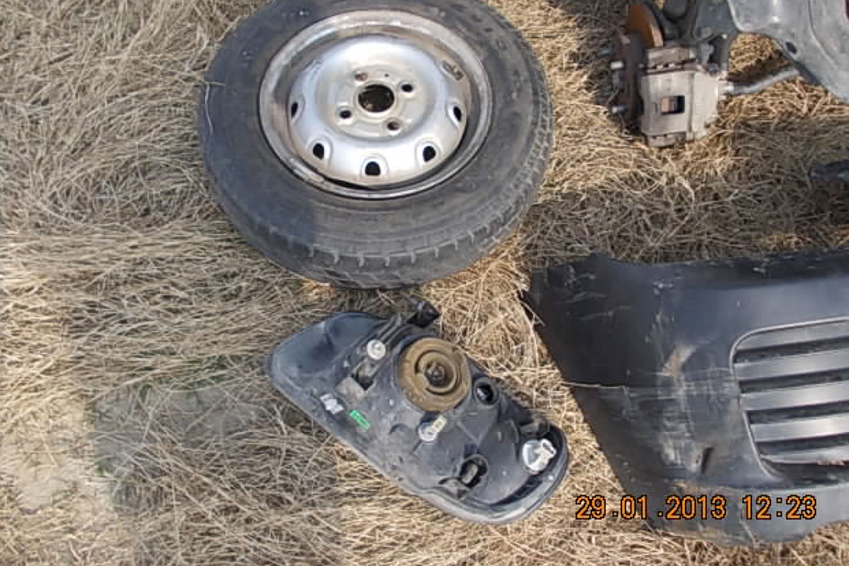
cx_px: 422
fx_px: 707
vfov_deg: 43.6
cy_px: 257
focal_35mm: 30
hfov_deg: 61.9
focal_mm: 4
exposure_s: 1/160
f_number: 5.4
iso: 80
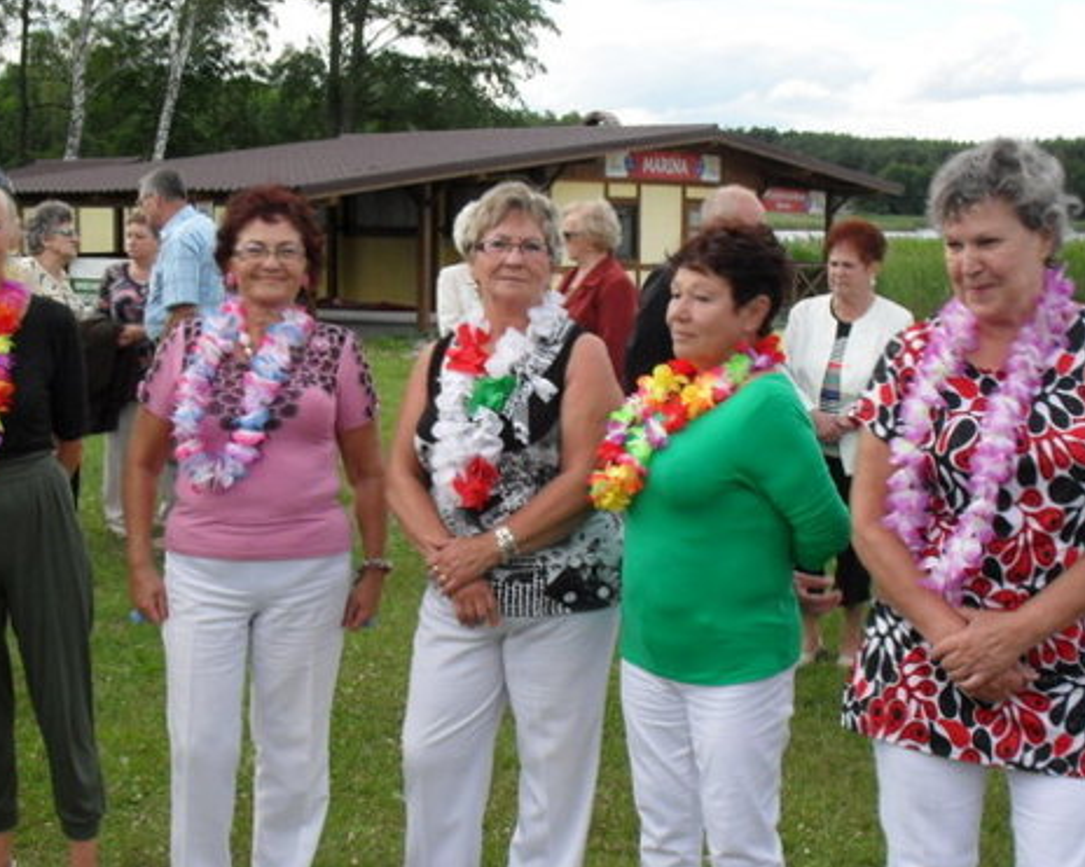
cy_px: 542
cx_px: 505
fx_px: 1669
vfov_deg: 29.0
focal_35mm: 52
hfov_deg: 36.0
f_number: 8.3
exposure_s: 1/60
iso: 80
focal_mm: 6.3
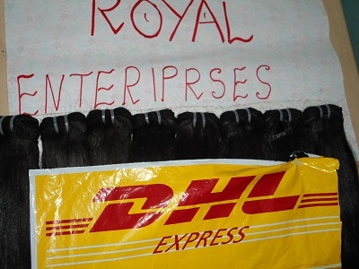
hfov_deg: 50.1
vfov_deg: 38.7
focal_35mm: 37
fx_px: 384
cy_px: 134
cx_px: 180
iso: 80
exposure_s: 1/40
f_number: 3.2
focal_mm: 6.7
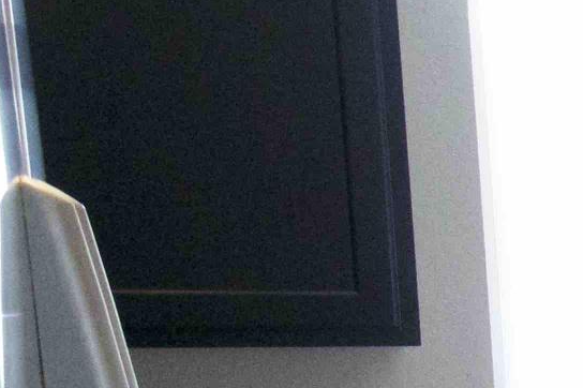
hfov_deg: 10.9
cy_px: 654
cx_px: 1535
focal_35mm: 149
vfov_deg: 8.9
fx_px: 2411
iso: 6400
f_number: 6.3
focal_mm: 18
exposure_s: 1/160
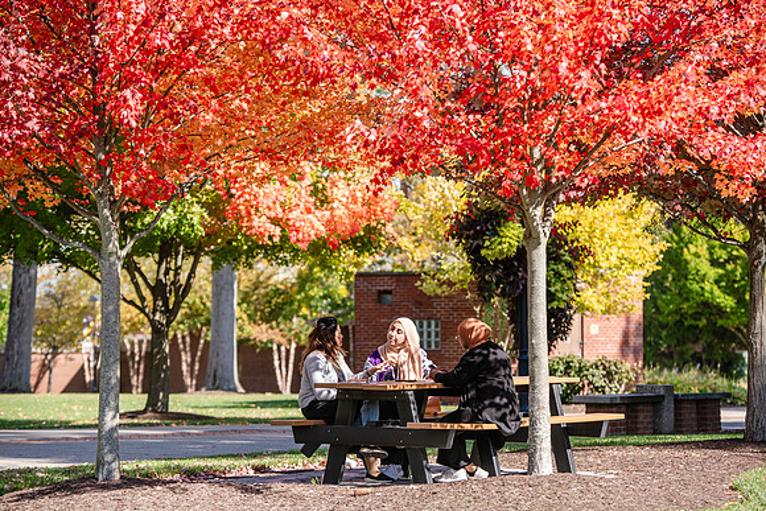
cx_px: 383
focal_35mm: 116
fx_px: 2469
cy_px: 256
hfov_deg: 17.6
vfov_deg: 11.8
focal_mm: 116
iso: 125
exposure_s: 1/500
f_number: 4
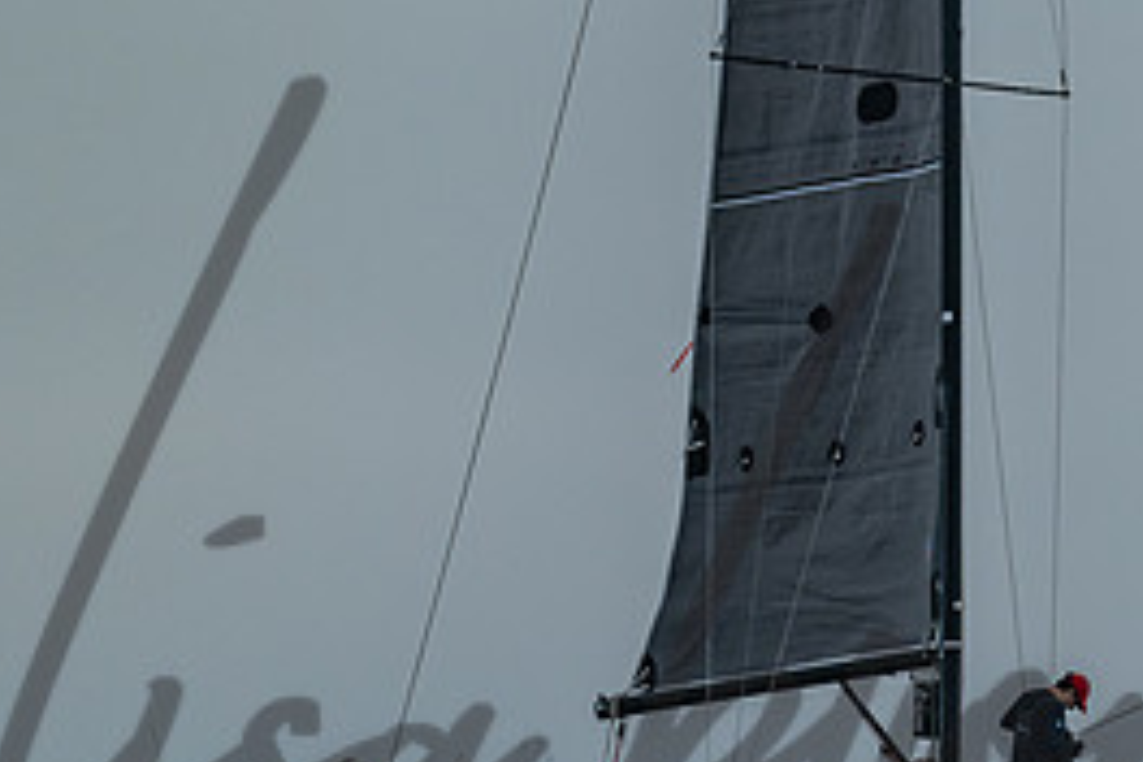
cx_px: 736
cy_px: 354
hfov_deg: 4.3
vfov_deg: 2.9
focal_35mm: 482
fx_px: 15302
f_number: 6.3
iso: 320
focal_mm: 135
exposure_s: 1/5000
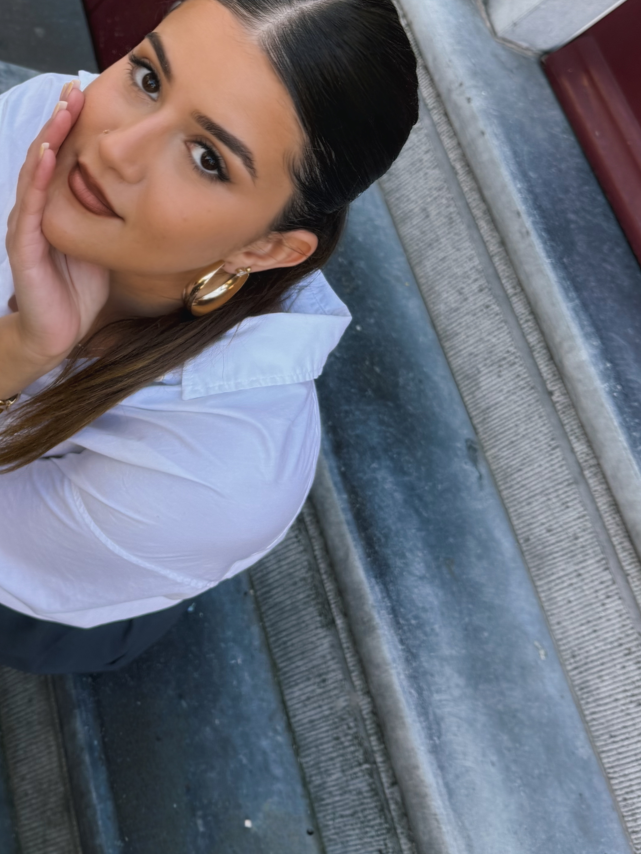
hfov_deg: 28.8
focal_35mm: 49
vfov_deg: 38.1
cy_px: 238
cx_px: 95
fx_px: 1210
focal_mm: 6.76
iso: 64
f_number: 1.78
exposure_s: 1/233
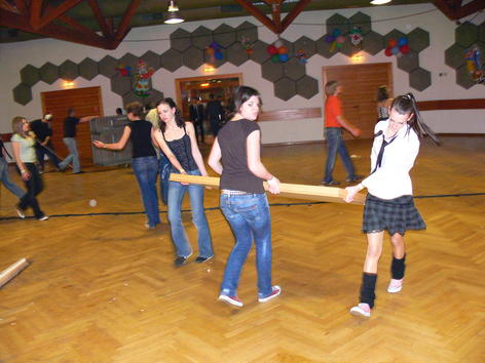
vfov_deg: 40.7
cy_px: 182
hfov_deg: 52.6
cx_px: 242
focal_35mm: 35
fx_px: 490
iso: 320
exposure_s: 1/30
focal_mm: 7.4
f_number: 2.8
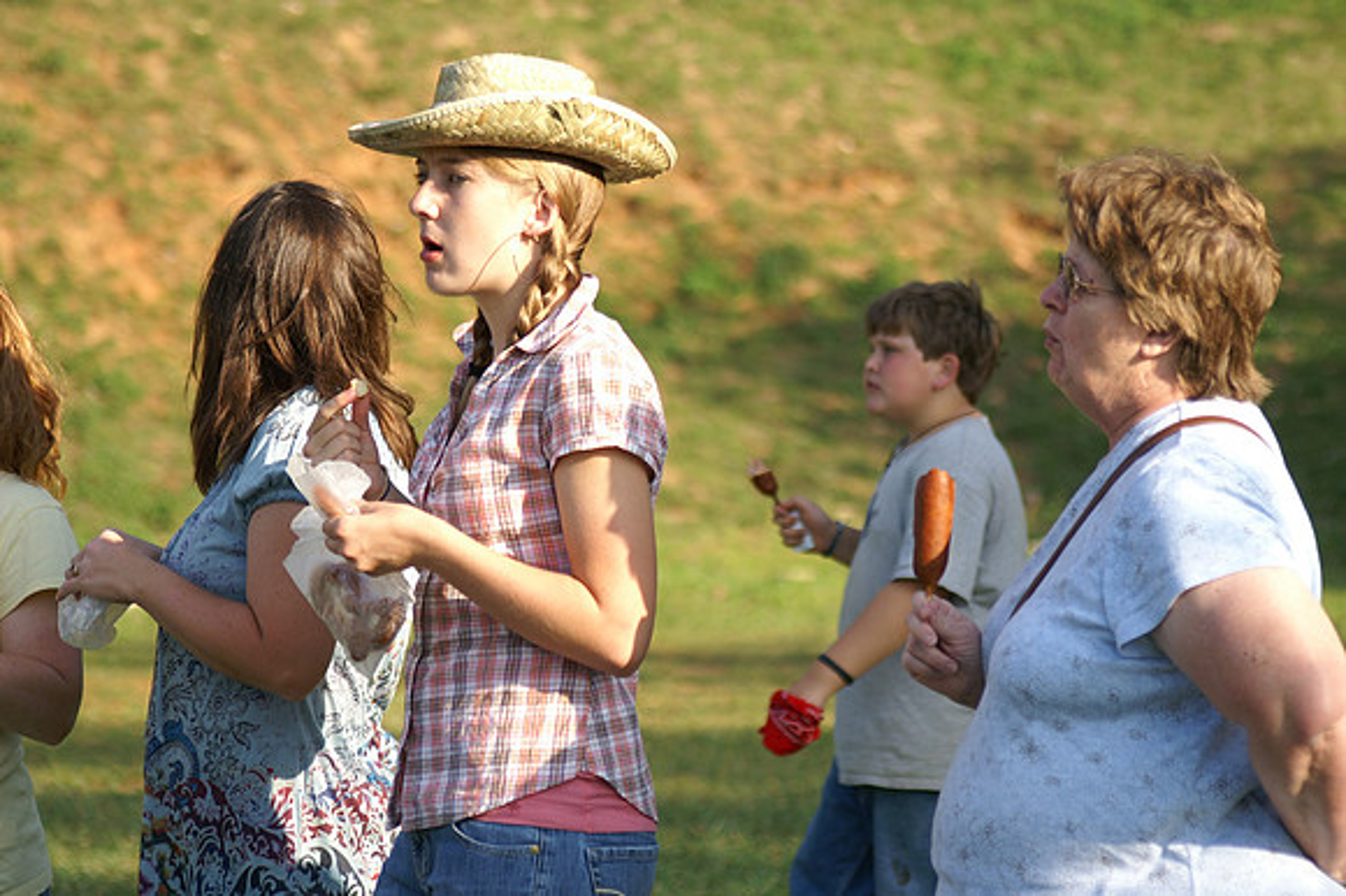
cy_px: 448
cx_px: 673
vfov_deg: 8.3
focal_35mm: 165
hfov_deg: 12.5
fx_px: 6165
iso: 100
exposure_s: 1/400
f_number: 4.5
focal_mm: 110
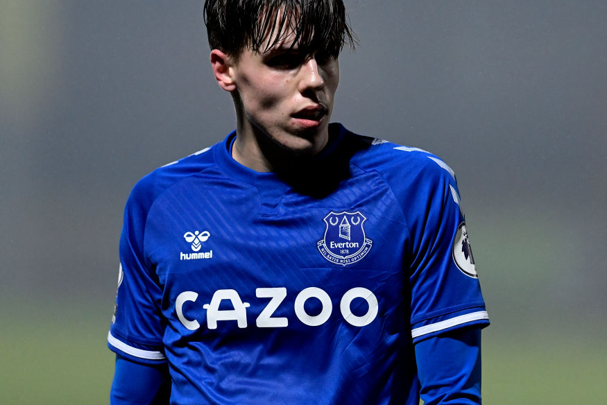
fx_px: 7893
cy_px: 170
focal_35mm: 468
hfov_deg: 4.4
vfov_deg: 2.9
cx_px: 311
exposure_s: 1/1250
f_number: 2.8
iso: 6400
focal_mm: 400
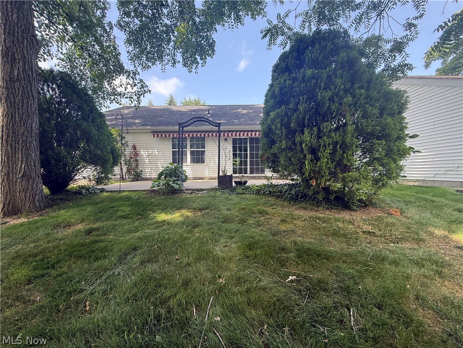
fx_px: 187
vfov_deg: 85.7
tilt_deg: -0.8
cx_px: 232
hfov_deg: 102.1
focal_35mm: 14
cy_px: 174
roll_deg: +0.3
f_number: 2.2
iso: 64
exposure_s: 1/174
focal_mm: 2.22
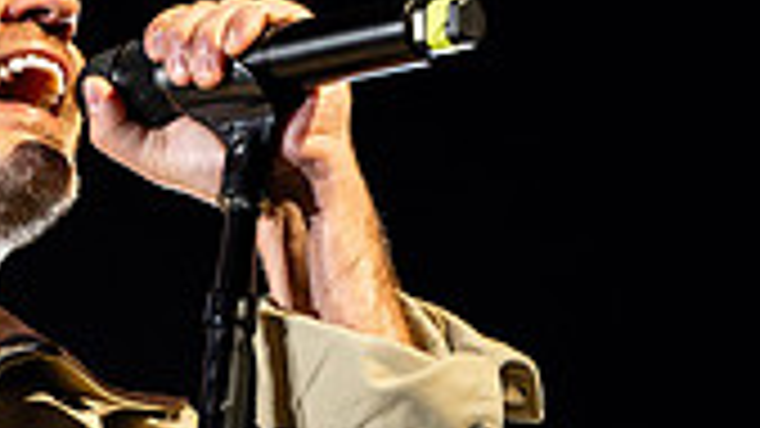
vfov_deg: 4.6
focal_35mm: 264
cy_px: 699
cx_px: -272
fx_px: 5319
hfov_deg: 8.1
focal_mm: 70
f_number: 4
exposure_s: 1/320
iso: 5000
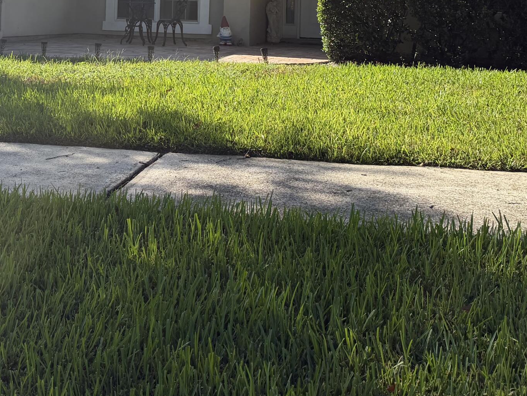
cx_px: 147
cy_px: -26
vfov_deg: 25.7
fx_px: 807
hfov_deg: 35.5
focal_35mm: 53
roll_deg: -1.5
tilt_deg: +1.9
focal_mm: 6.76
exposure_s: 1/3584
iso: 100
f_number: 1.78
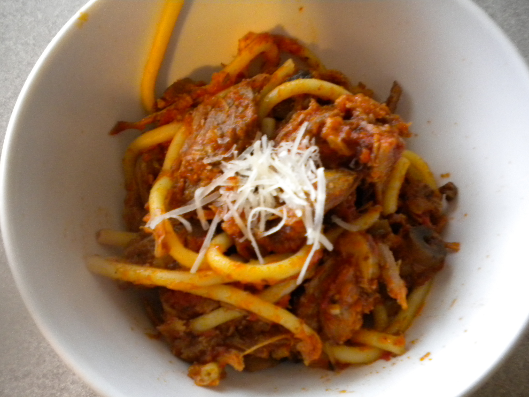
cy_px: 198
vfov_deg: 40.7
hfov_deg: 52.6
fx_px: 535
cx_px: 264
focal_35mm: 35
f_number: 3.1
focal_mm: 6.3
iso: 498
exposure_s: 1/8.8
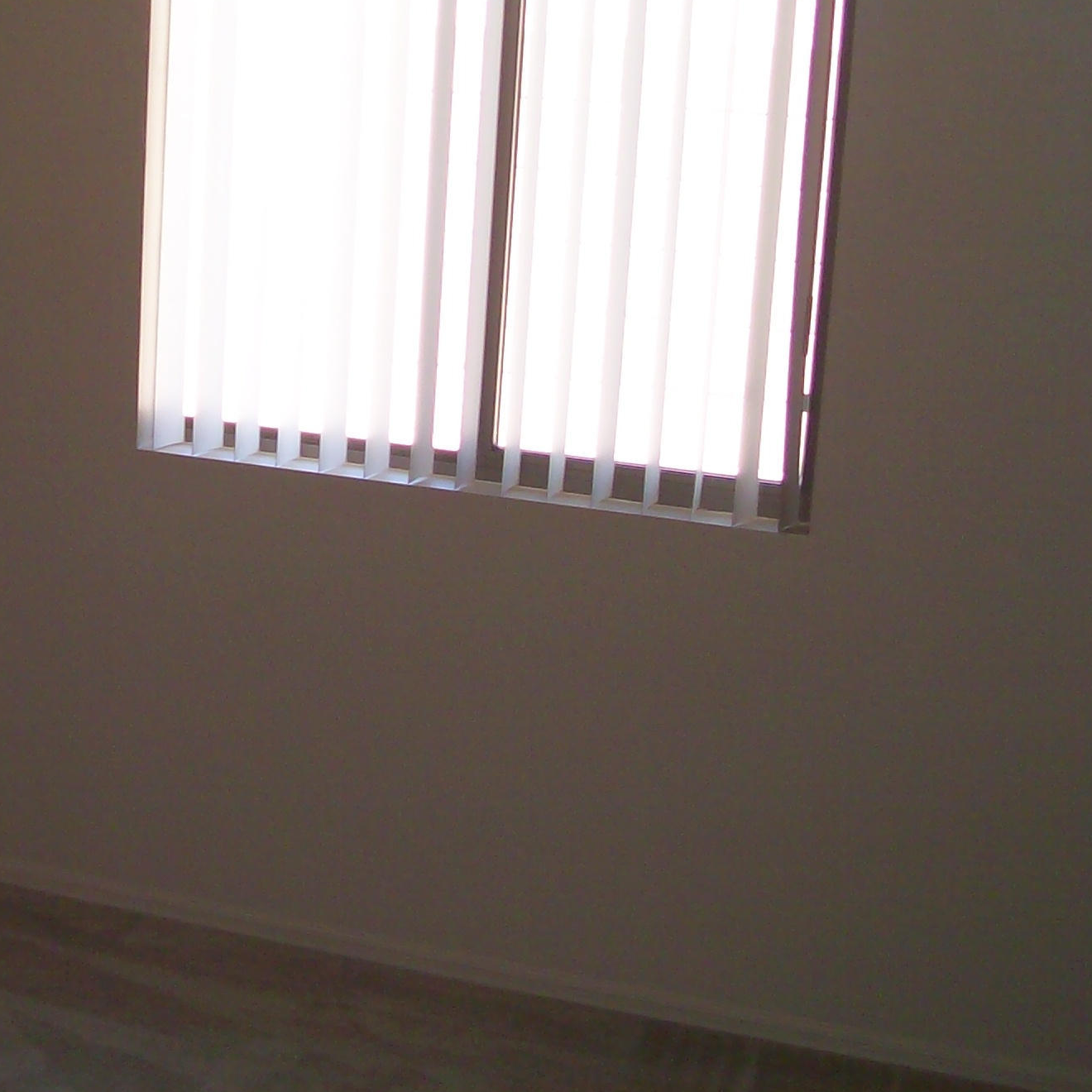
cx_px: 140
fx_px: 2213
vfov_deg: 27.5
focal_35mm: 62
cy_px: 323
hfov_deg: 26.9
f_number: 2.7
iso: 80
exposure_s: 1/82
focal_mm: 6
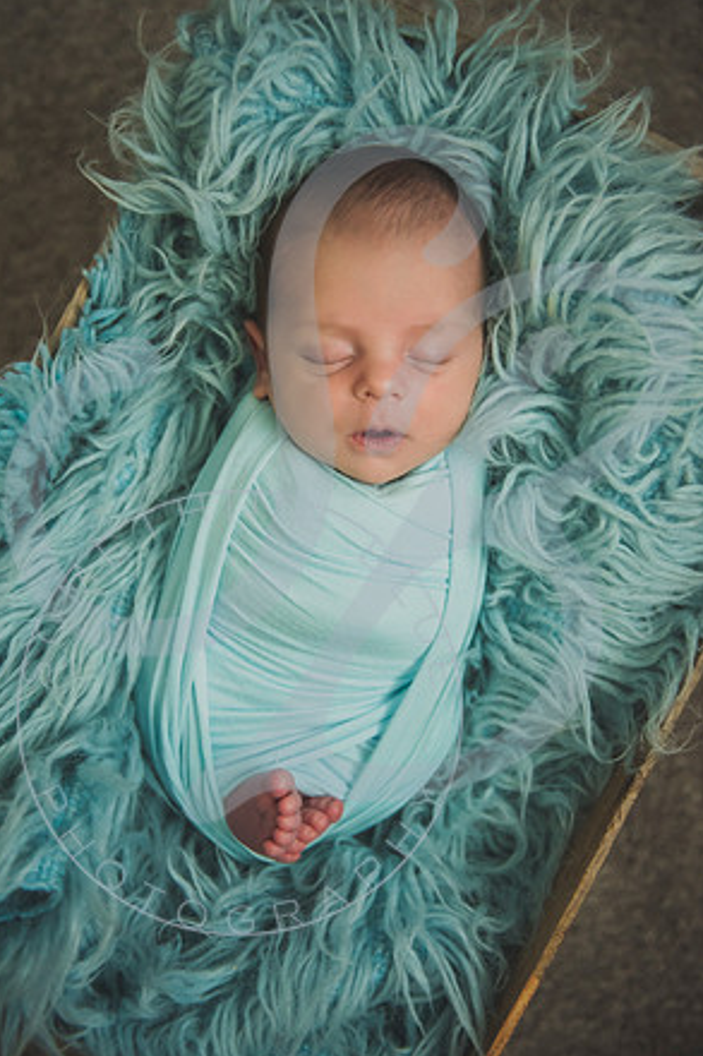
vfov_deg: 42.8
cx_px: 348
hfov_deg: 29.2
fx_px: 1348
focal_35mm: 46
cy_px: 530
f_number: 2.8
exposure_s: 1/125
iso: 1600
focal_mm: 45
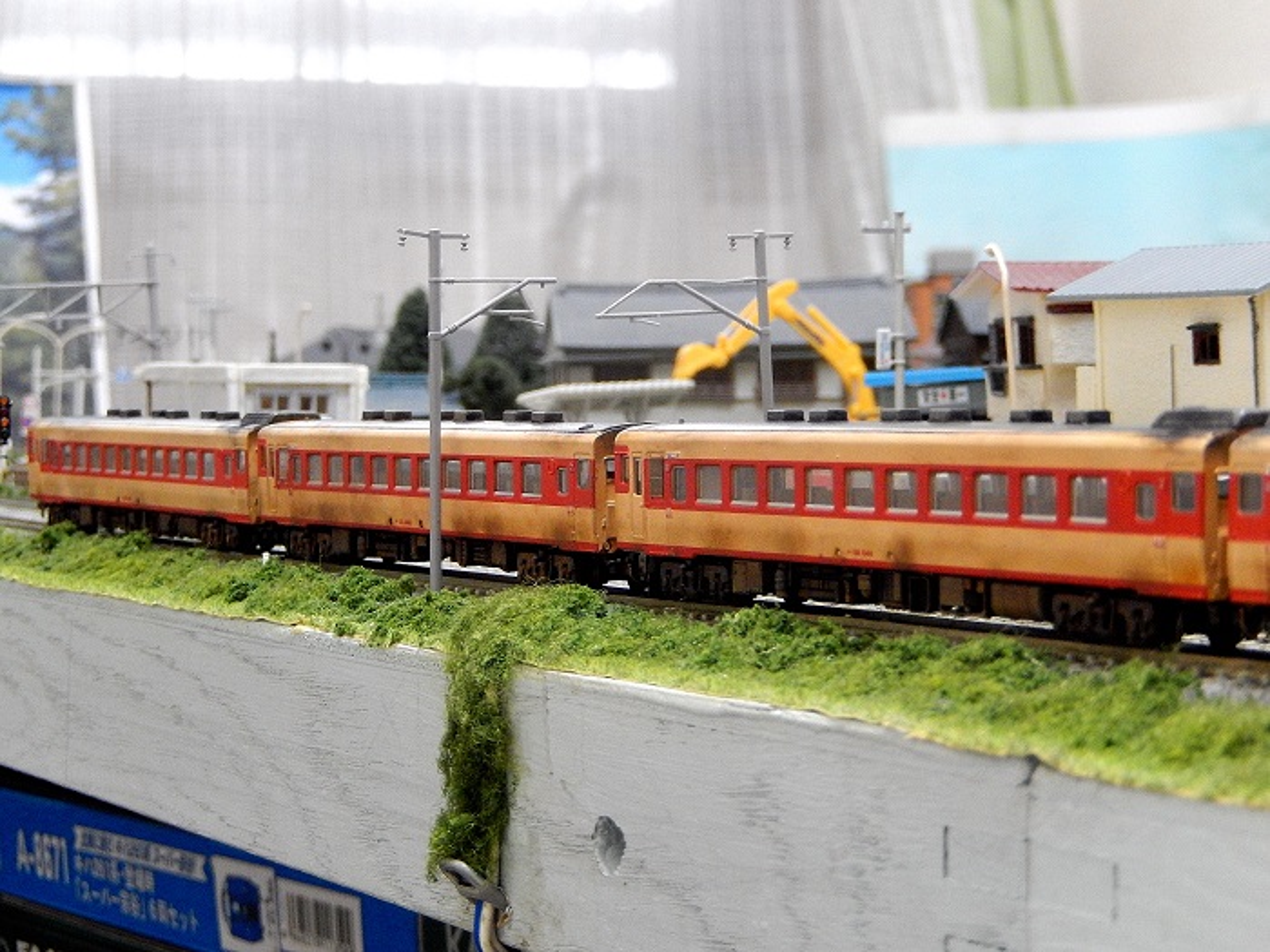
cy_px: 476
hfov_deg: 20.7
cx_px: 635
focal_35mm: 95
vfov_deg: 15.6
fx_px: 3485
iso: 800
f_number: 5.2
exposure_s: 1/10
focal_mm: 17
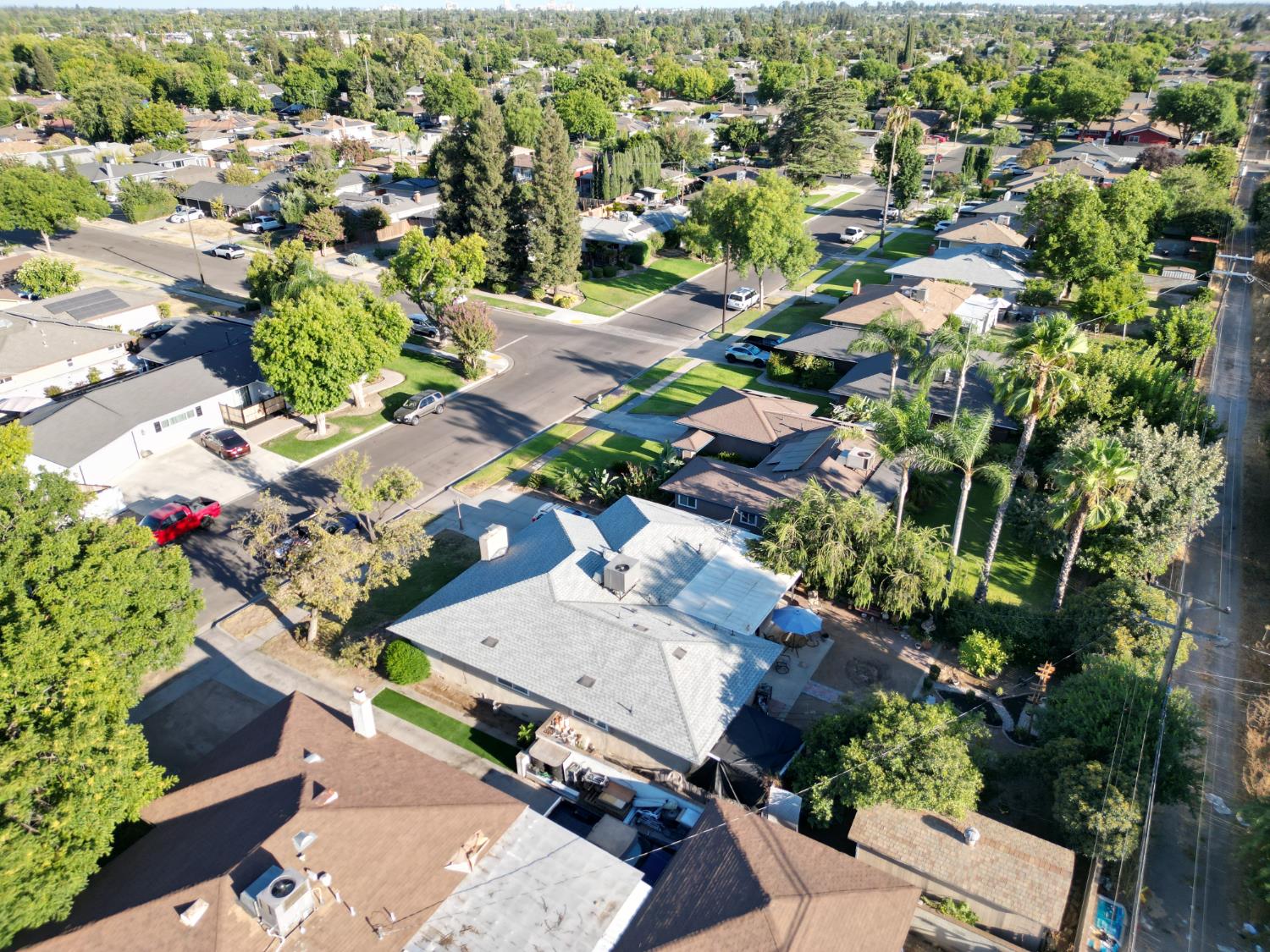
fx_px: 881
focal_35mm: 24
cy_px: 476
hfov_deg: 71.6
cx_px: 635
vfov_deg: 56.8
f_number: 1.7
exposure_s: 1/1250
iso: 130
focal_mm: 6.72
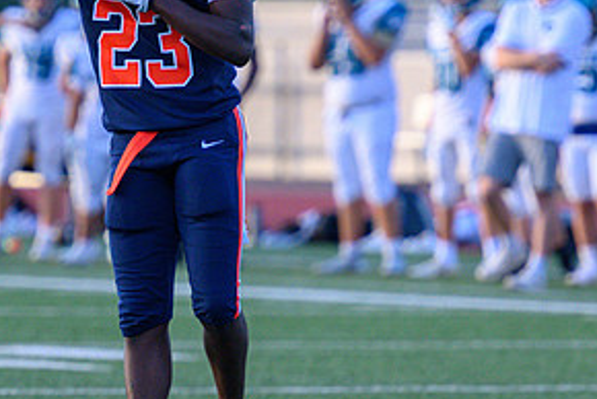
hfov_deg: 3.8
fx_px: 8897
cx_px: 198
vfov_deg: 2.6
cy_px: 225
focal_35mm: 536
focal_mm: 220
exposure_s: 1/2000
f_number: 4
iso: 2000
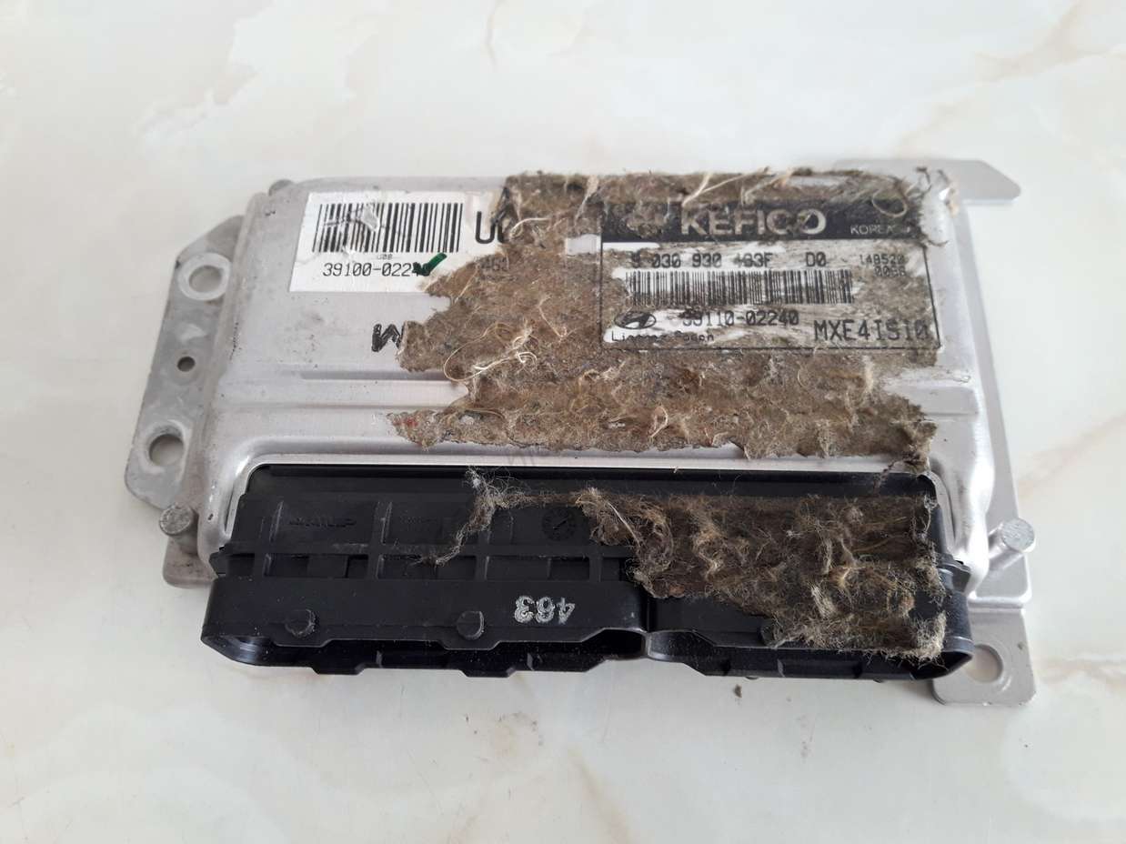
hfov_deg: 63.5
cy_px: 422
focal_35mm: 28
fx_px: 911
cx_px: 563
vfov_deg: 49.7
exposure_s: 1/33
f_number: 1.9
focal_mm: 3.7
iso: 80
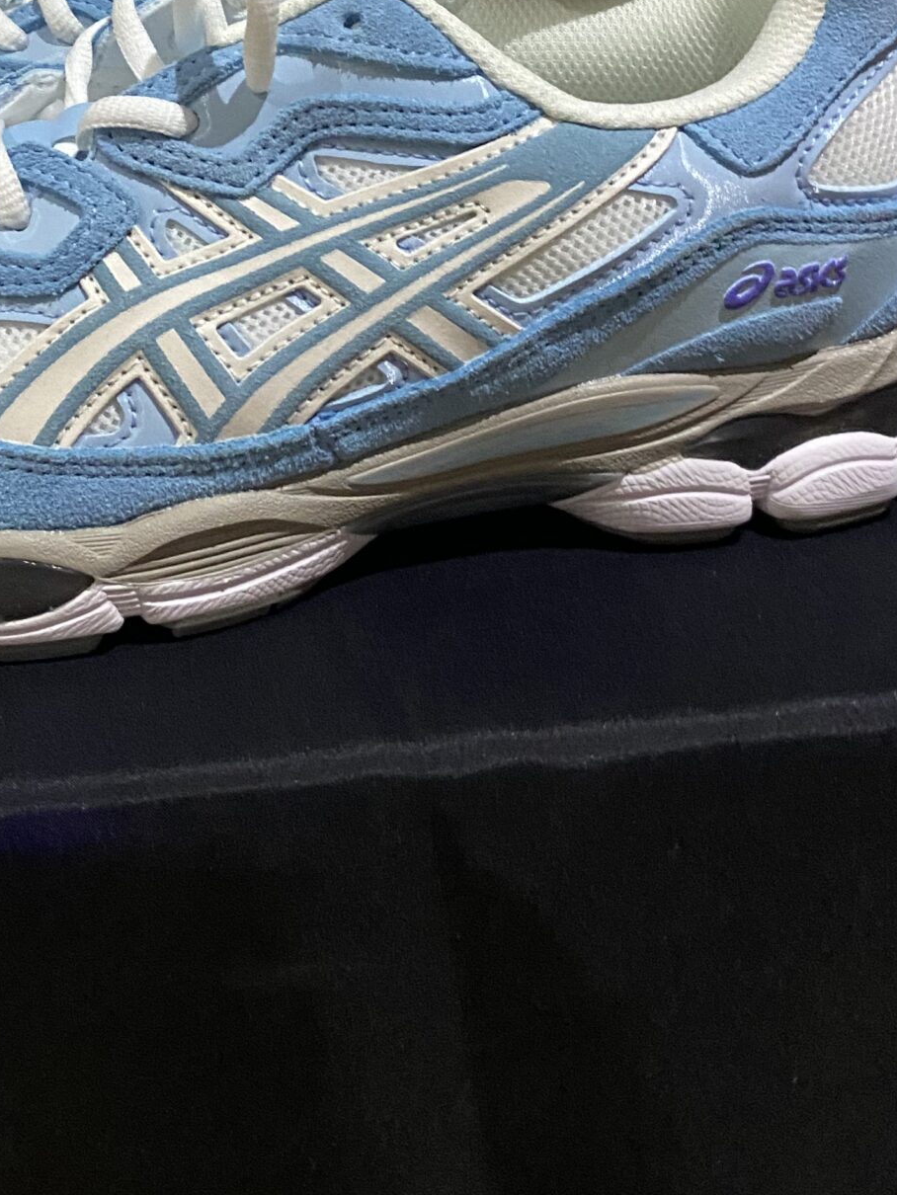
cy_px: 144
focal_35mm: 55
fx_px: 1900
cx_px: 274
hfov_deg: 26.4
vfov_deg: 33.3
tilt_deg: -19.9
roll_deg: +3.3
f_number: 1.8
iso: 640
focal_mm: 4.25
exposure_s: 1/38
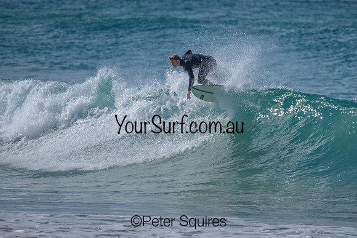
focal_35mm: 1099
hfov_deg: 1.9
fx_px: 10897
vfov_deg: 1.3
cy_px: 118
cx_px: 245
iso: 220
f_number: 6.3
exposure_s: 1/2000
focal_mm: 800
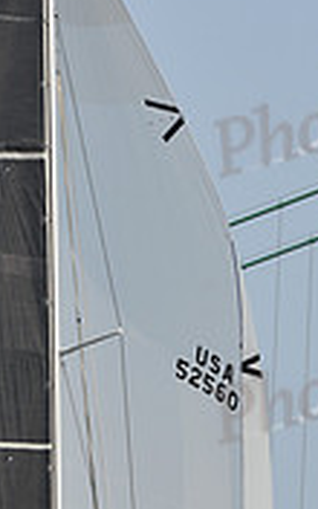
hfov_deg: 5.6
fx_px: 3259
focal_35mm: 235
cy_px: 561
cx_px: 65
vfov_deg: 8.9
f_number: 7.1
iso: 250
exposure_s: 1/1250
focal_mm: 70
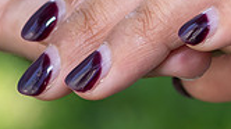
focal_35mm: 394
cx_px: 442
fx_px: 2411
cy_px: -37
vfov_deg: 3.1
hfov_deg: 5.4
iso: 360
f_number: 5
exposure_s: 1/250
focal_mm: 55
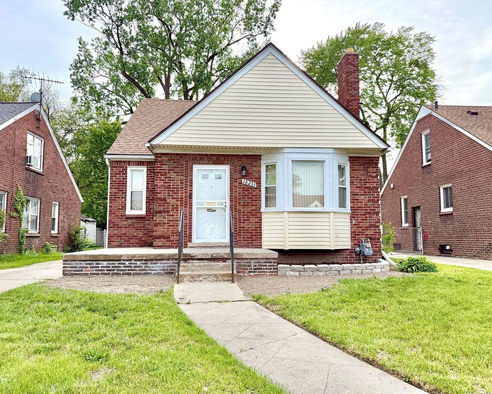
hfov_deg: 66.0
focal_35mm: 26
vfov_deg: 54.9
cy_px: 198
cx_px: 245
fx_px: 379
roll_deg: +0.5
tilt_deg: +5.4
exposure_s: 1/2299
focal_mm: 6.76
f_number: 1.78
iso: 100
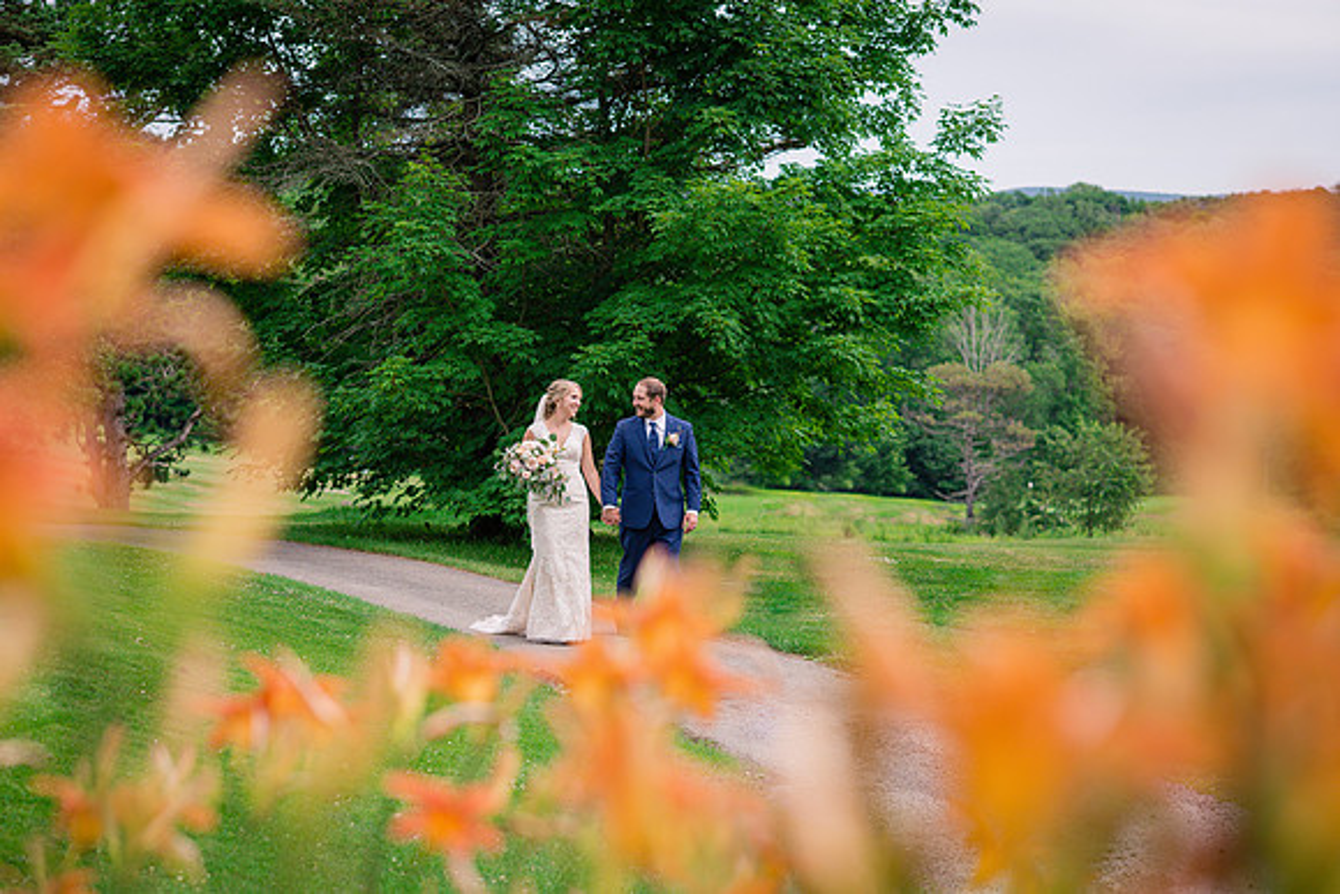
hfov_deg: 23.9
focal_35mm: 85
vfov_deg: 16.1
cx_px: 670
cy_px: 447
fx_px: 3164
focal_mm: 85
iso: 400
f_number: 3.5
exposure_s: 1/3200
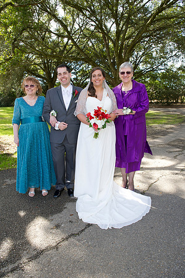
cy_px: 139
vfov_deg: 69.4
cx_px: 92
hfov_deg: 49.5
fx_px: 201
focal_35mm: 26
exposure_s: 1/200
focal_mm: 26
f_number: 5.6
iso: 320
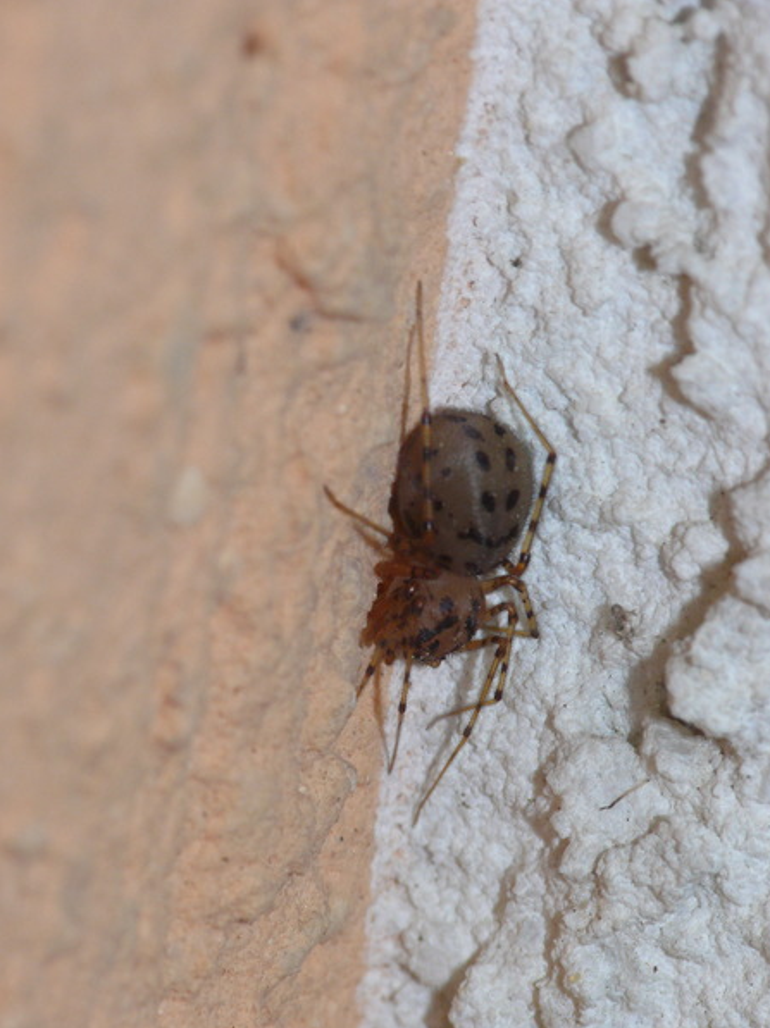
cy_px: 549
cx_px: 412
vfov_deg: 6.7
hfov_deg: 5.0
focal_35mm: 295
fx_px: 8759
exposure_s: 1/160
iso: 200
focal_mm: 58.2
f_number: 9
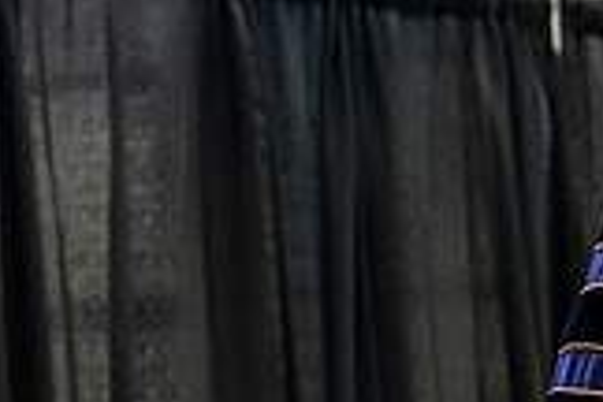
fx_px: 5159
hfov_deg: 6.6
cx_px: 1042
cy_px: 300
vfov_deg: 4.5
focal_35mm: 308
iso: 4000
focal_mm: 86
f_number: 4.5
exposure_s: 1/200
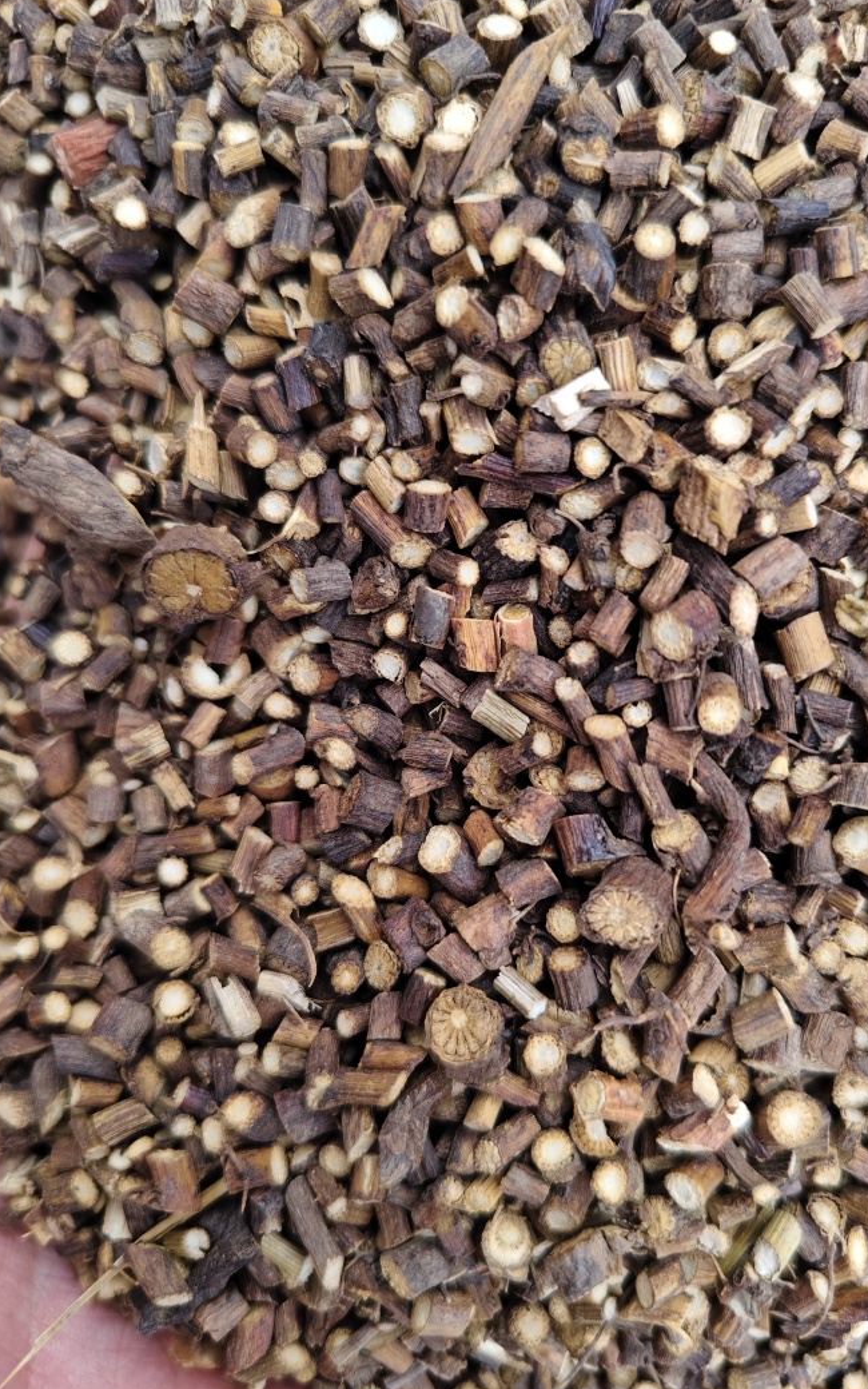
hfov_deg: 49.2
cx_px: 487
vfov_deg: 72.5
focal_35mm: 25
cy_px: 684
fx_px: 946
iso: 433
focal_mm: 5.56
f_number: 1.88
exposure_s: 1/435
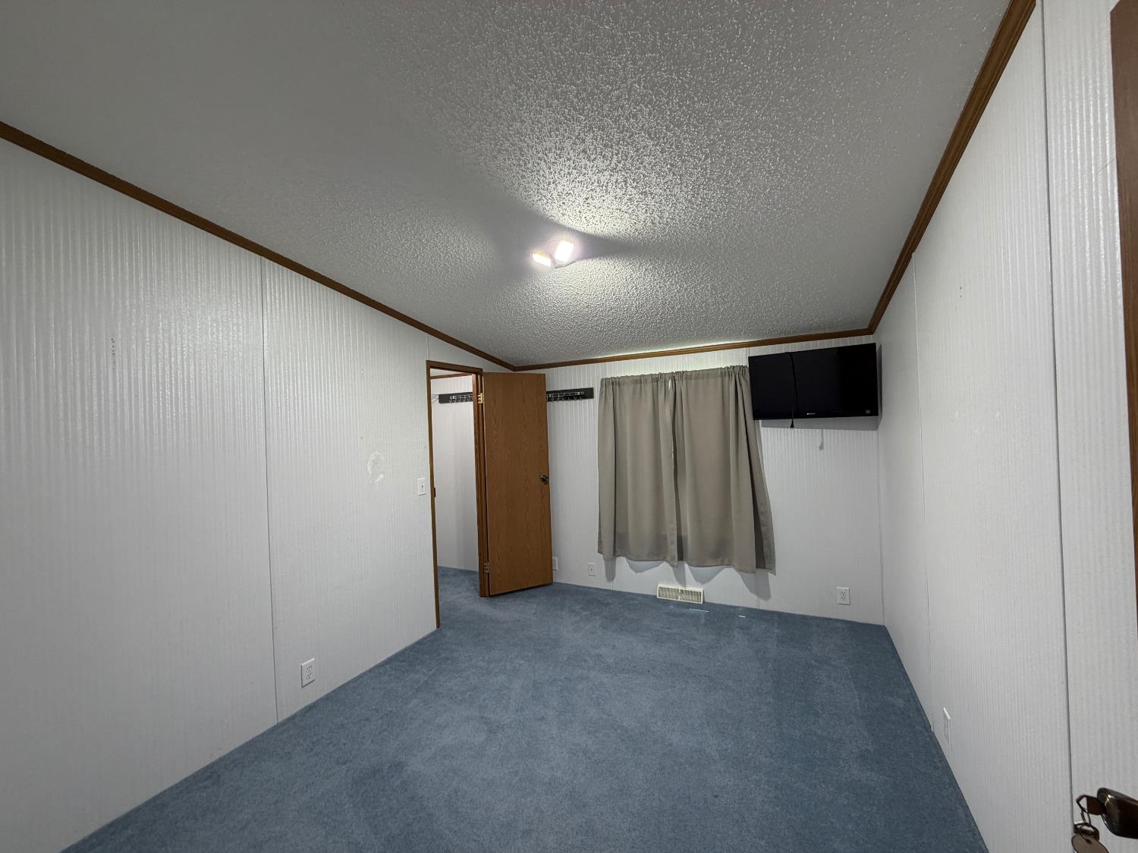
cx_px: 569
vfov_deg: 85.7
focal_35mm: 14
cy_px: 426
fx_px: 460
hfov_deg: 102.1
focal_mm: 2.22
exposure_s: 1/120
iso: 200
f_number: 2.2
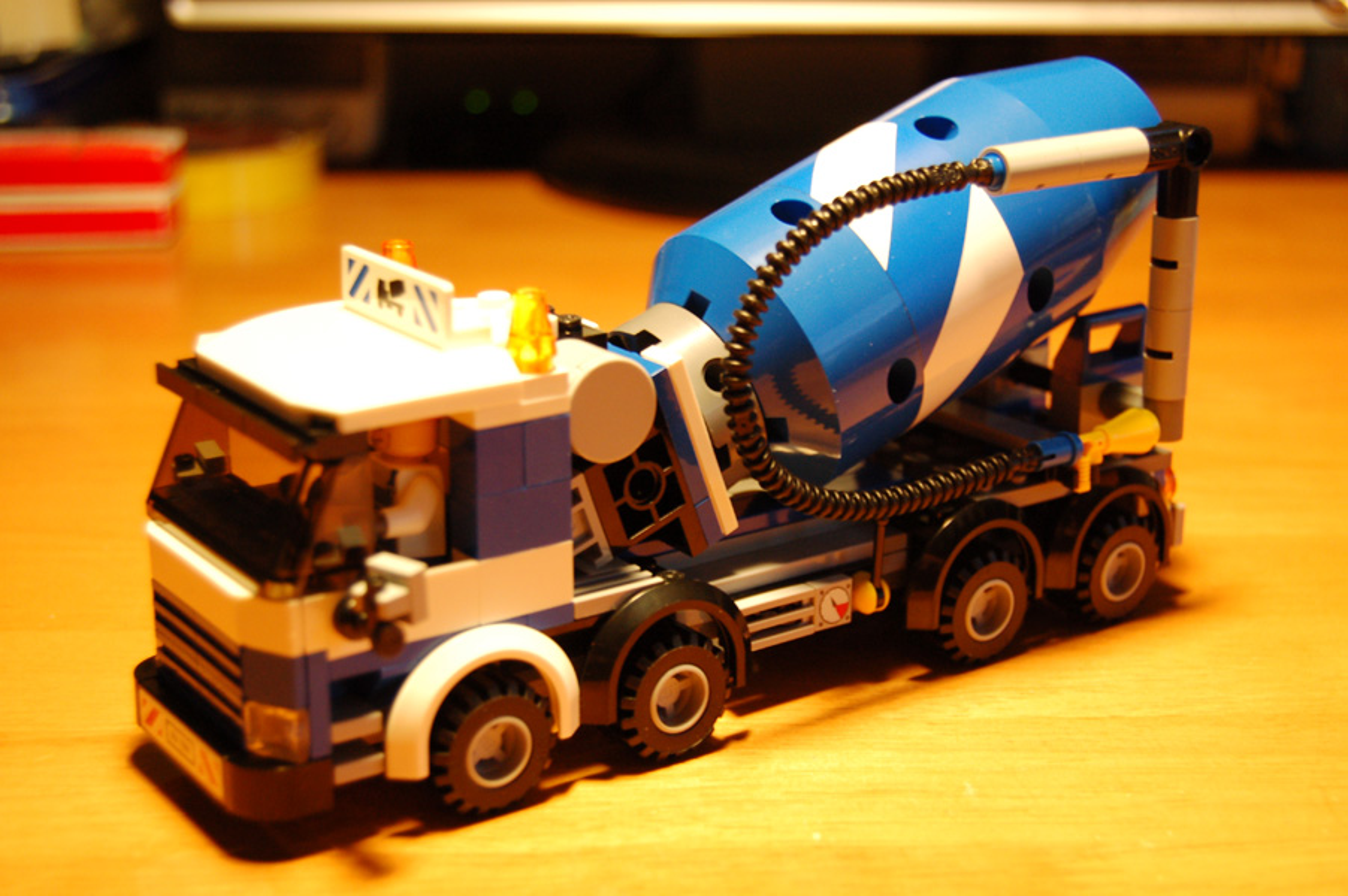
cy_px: 448
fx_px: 2133
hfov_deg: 35.1
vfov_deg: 23.7
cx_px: 674
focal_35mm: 57
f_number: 5
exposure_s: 1/15
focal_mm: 38
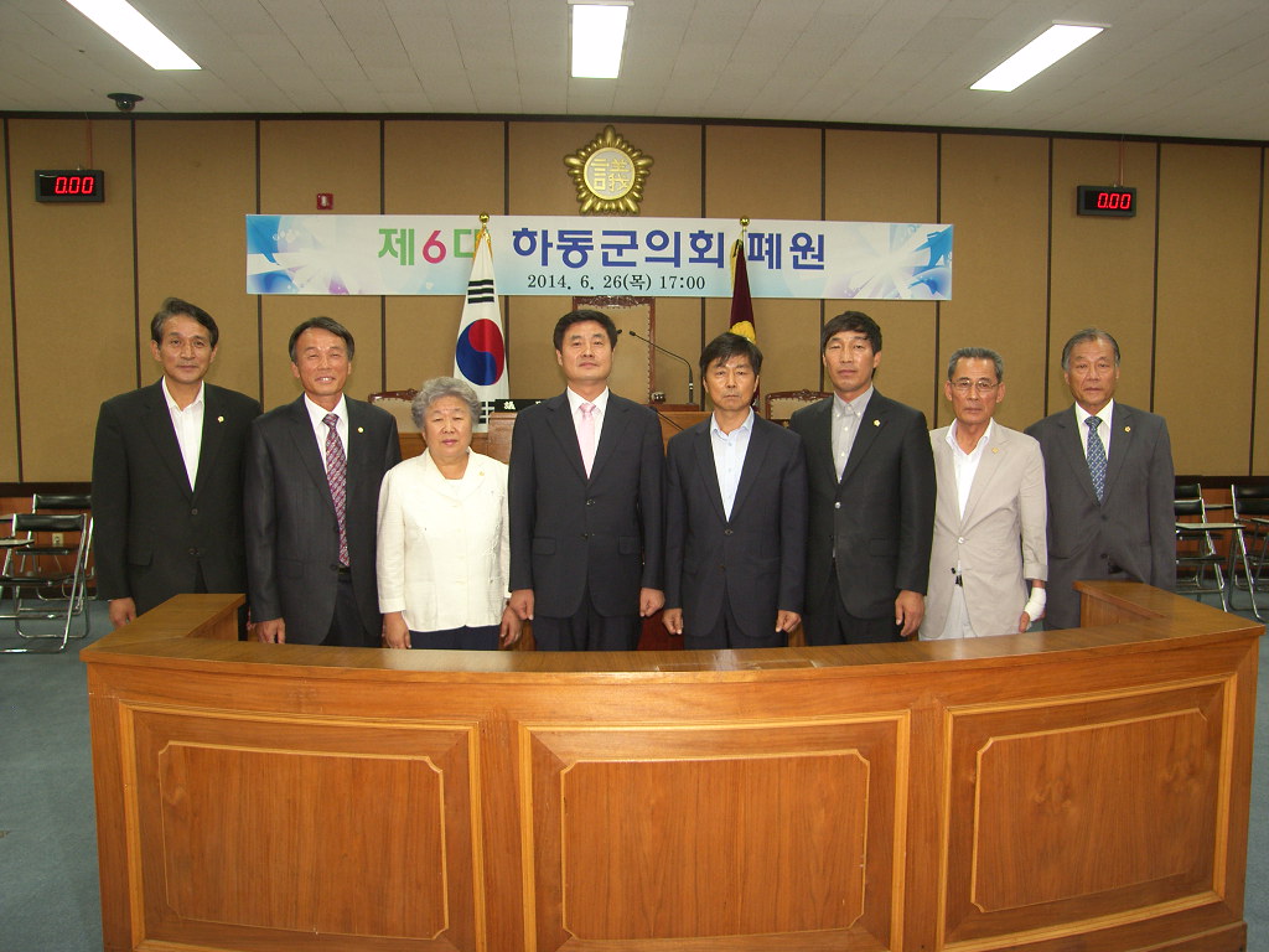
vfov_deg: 40.7
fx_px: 1283
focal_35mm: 35
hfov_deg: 52.6
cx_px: 634
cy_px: 476
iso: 80
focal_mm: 9
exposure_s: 1/30
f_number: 2.2
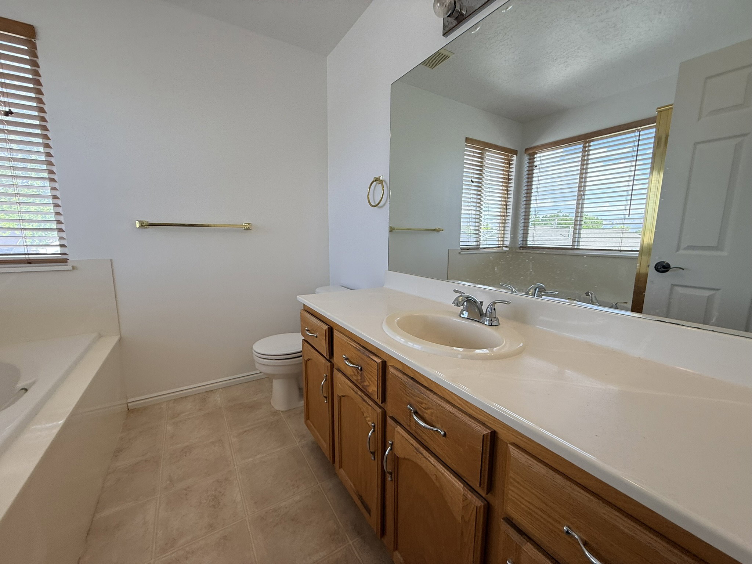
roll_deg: +0.1
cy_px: 282
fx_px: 304
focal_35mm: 14
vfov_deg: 85.7
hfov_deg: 102.1
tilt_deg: -8.8
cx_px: 376
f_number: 2.2
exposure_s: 1/147
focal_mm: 2.22
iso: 64
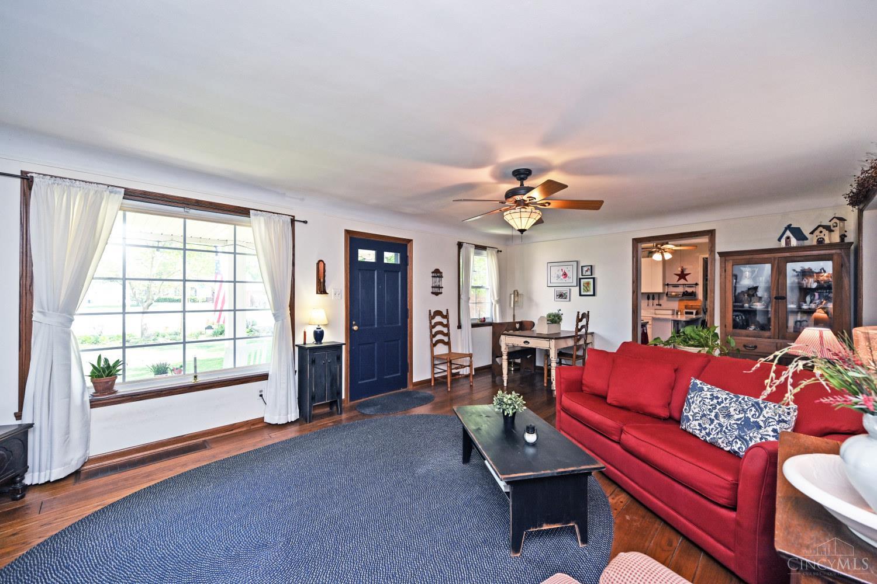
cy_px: 292
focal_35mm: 14
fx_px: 341
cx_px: 438
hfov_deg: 104.3
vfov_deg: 81.2
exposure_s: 1/80
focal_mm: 14
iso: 200
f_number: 4.5
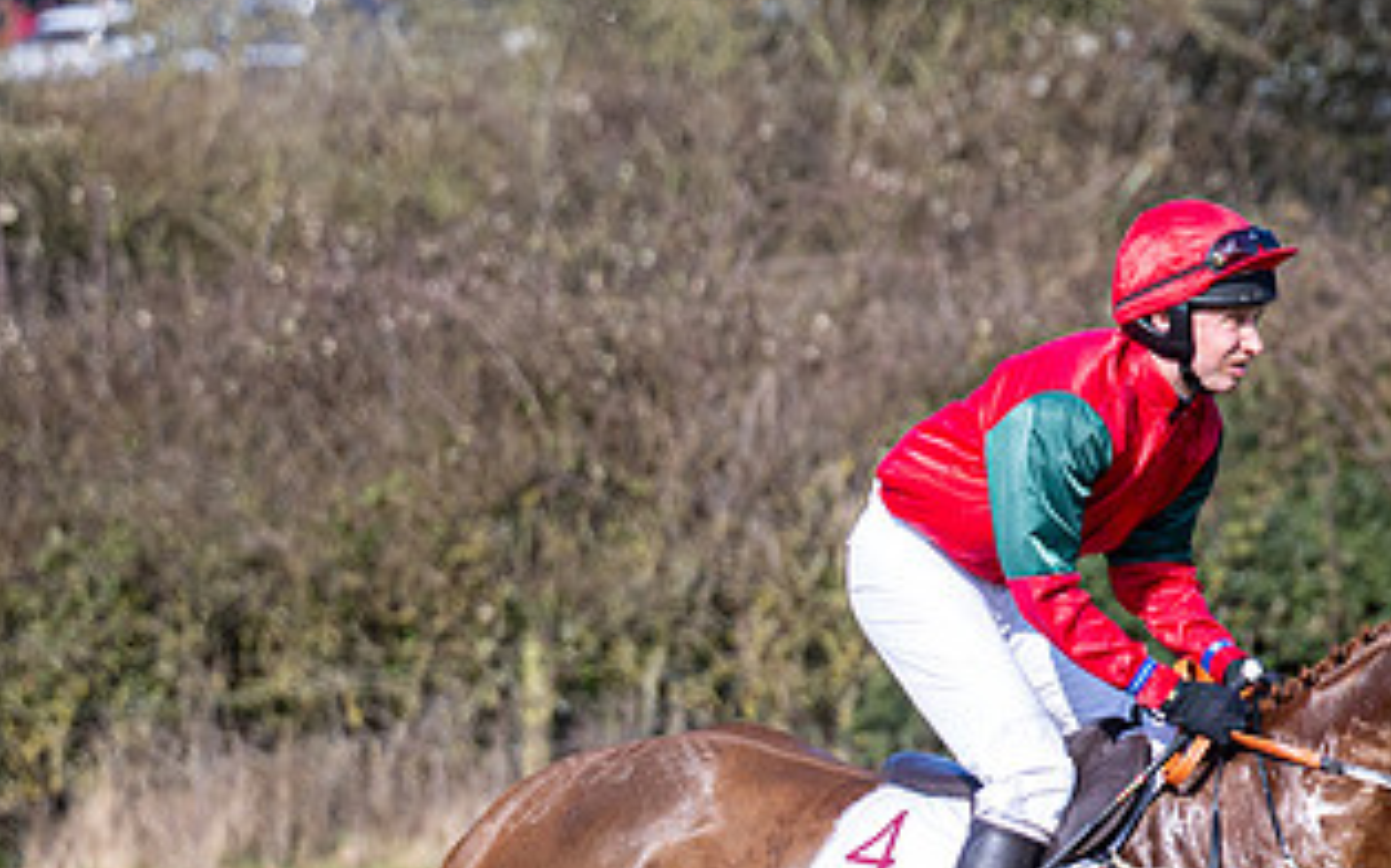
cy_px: 1027
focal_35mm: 384
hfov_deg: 5.5
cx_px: 1113
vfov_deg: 3.4
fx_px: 14552
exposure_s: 1/3200
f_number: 2.8
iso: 200
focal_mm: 103
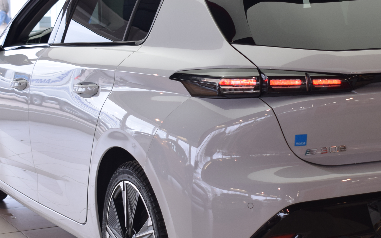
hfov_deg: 21.6
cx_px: 255
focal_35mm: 96
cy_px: 138
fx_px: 997
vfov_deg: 13.6
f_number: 5
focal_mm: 34
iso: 400
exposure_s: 1/100
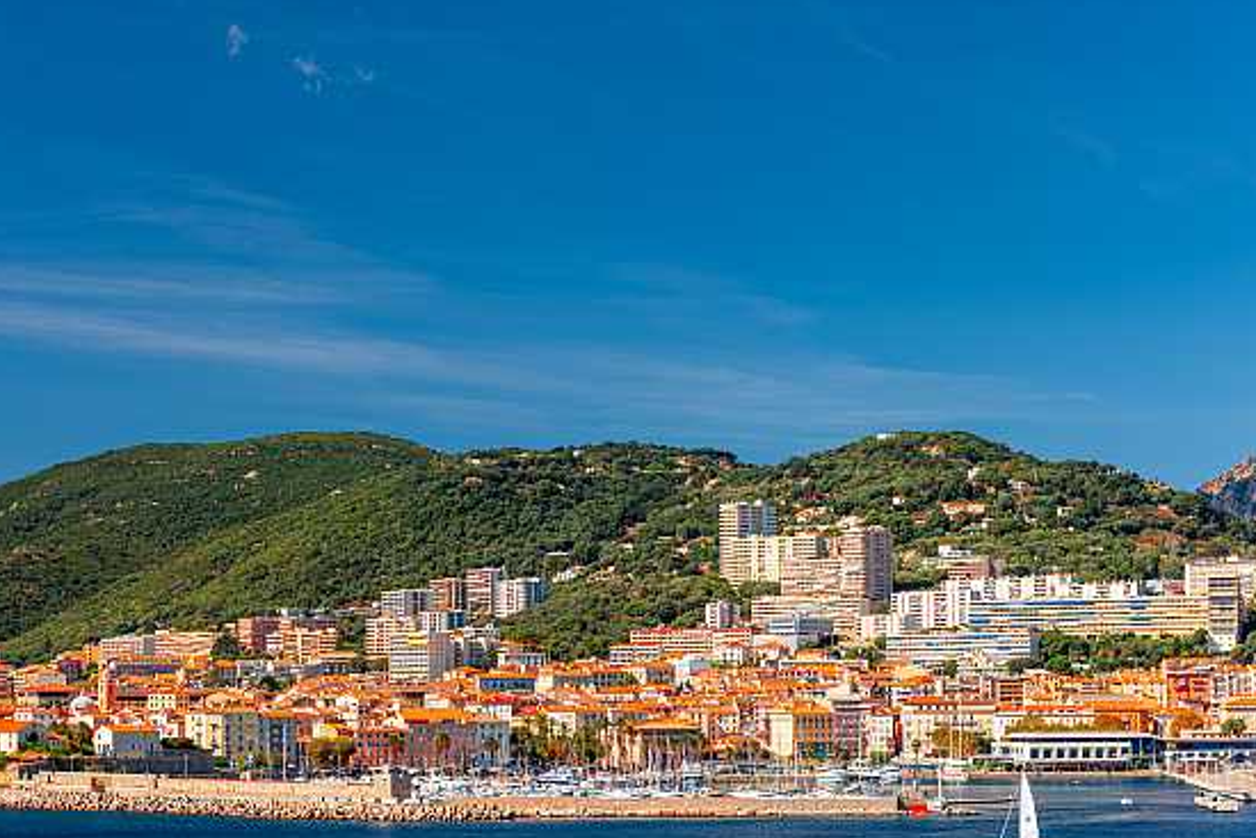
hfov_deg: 24.2
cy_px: 522
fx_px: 2931
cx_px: 605
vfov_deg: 16.3
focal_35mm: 84
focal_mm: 66
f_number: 6.3
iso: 125
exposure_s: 1/160
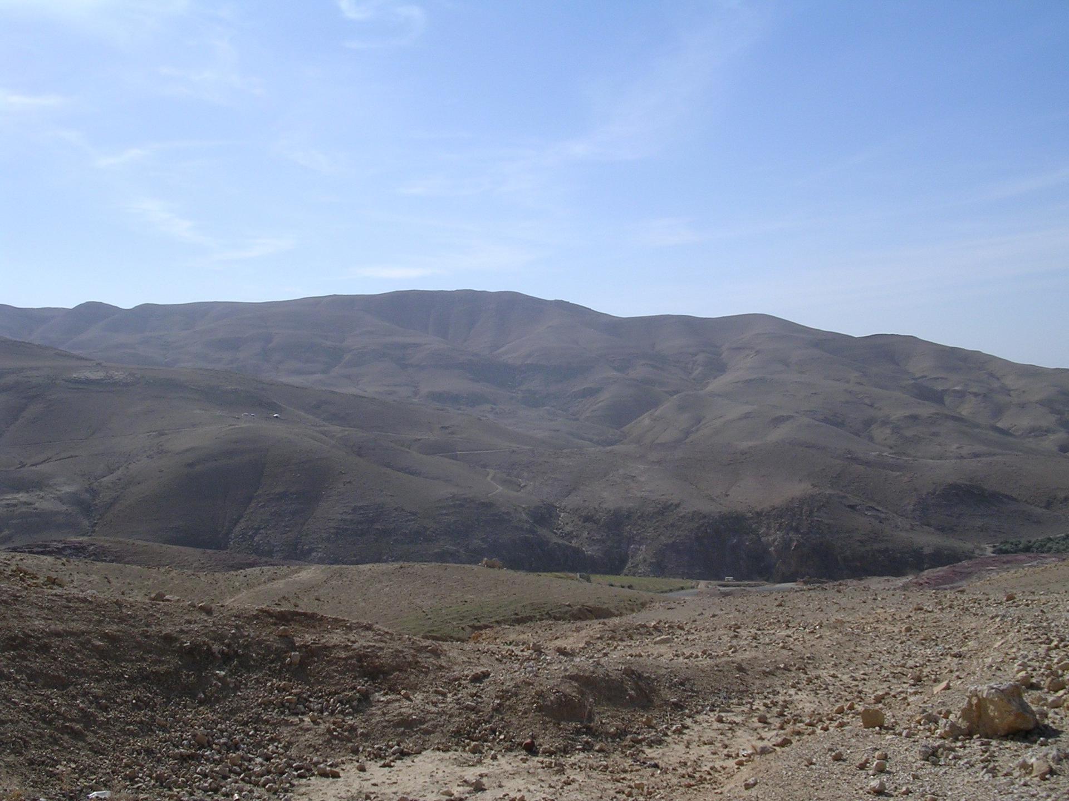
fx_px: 1174
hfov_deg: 49.0
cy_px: 400
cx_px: 534
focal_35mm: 38
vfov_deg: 37.7
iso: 100
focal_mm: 5.8
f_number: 5.6
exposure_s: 1/492
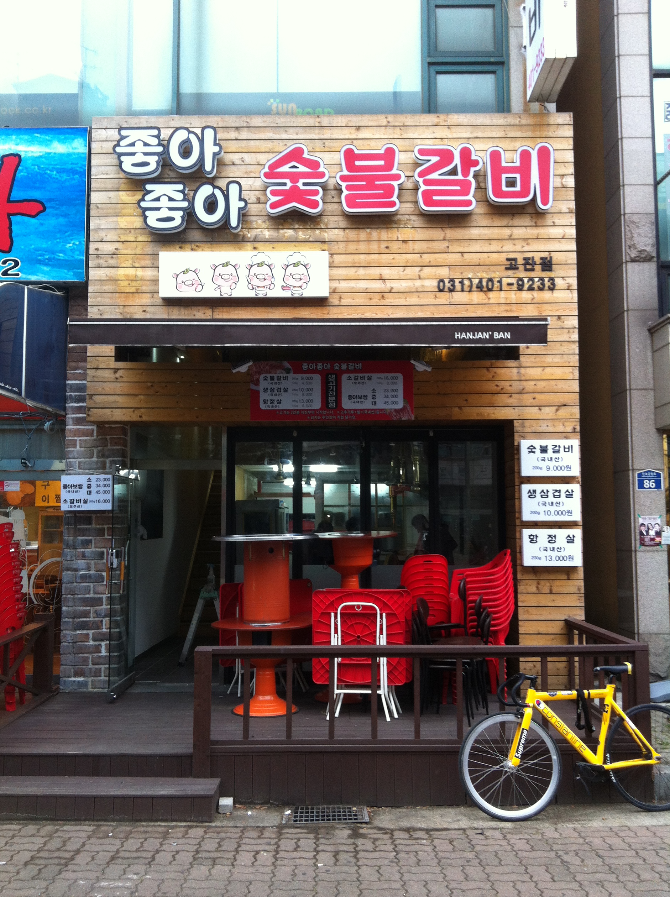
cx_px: 328
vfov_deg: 51.4
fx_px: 932
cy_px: 450
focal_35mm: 36
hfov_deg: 39.6
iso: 80
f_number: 2.8
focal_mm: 3.85
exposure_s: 1/30
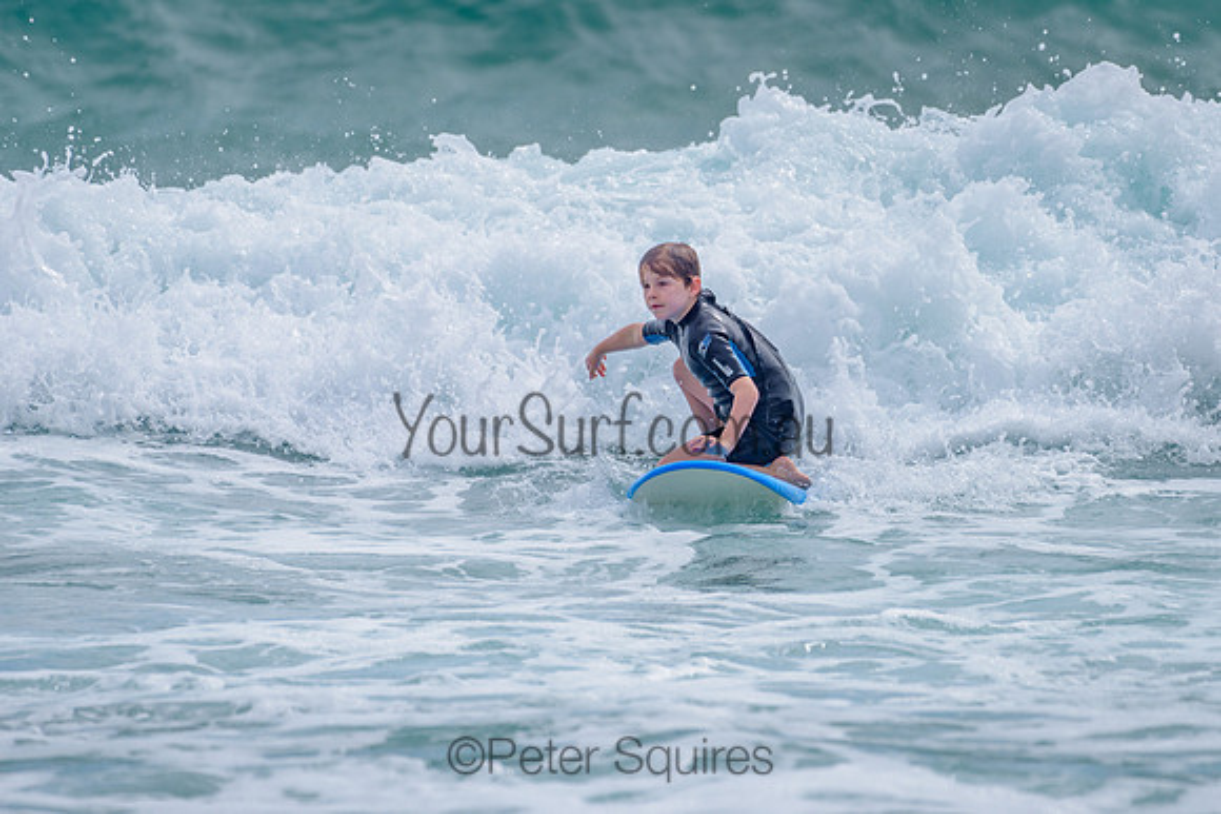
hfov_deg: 3.4
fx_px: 20781
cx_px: 720
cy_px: 317
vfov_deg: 2.2
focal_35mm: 613
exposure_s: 1/2000
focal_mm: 500
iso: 125
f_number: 5.6
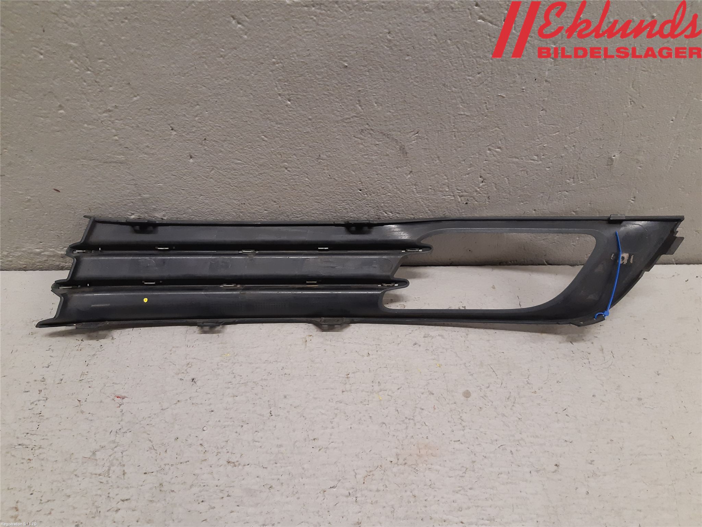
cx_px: 351
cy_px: 264
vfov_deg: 53.1
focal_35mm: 26
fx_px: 527
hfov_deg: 67.3
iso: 160
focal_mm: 3.93
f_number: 1.7
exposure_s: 1/50
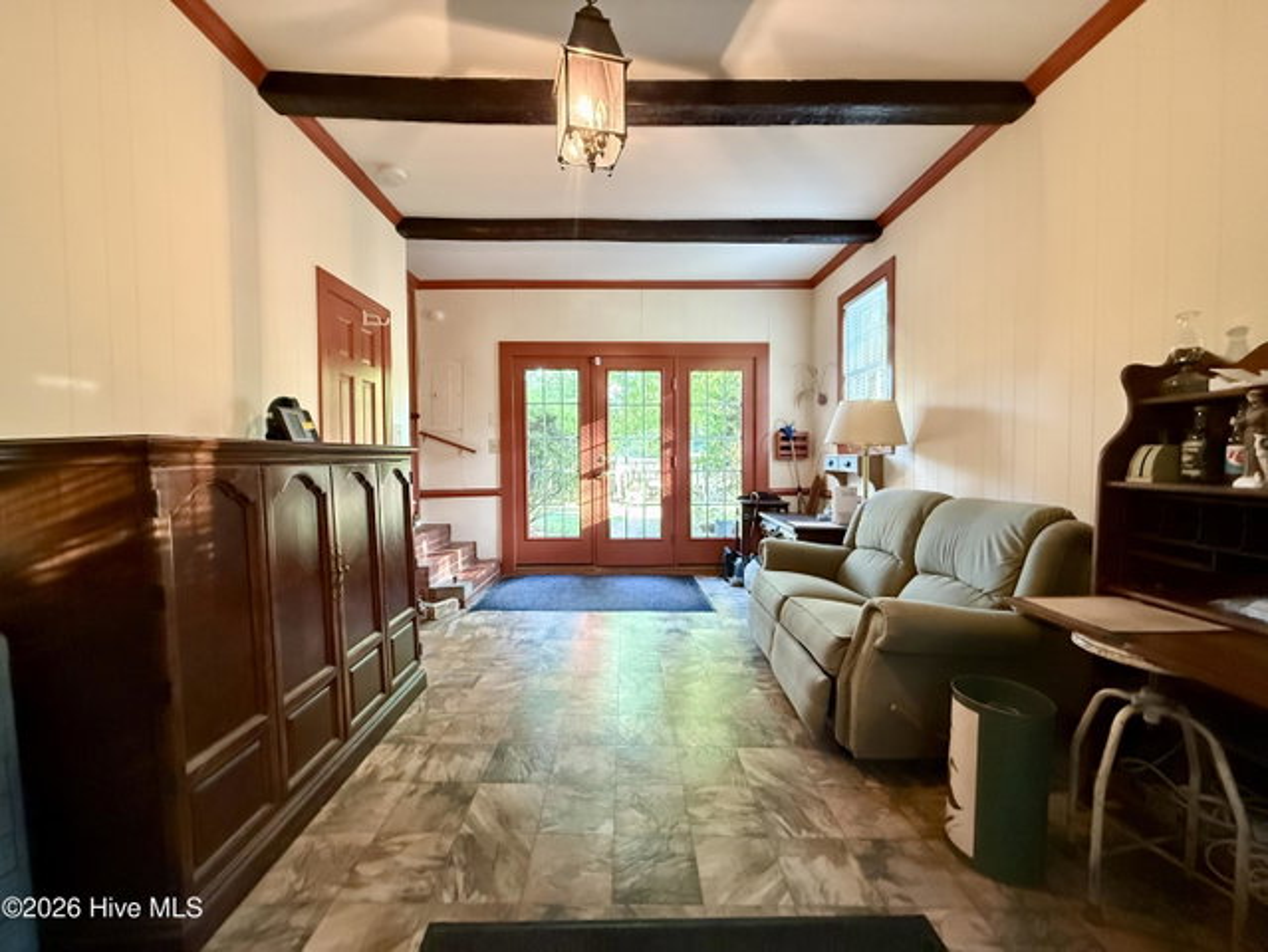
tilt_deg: -1.3
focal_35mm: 14
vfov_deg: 85.7
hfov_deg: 102.0
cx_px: 634
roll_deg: +0.5
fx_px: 513
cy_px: 476
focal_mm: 2.22
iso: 1000
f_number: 2.2
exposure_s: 1/40
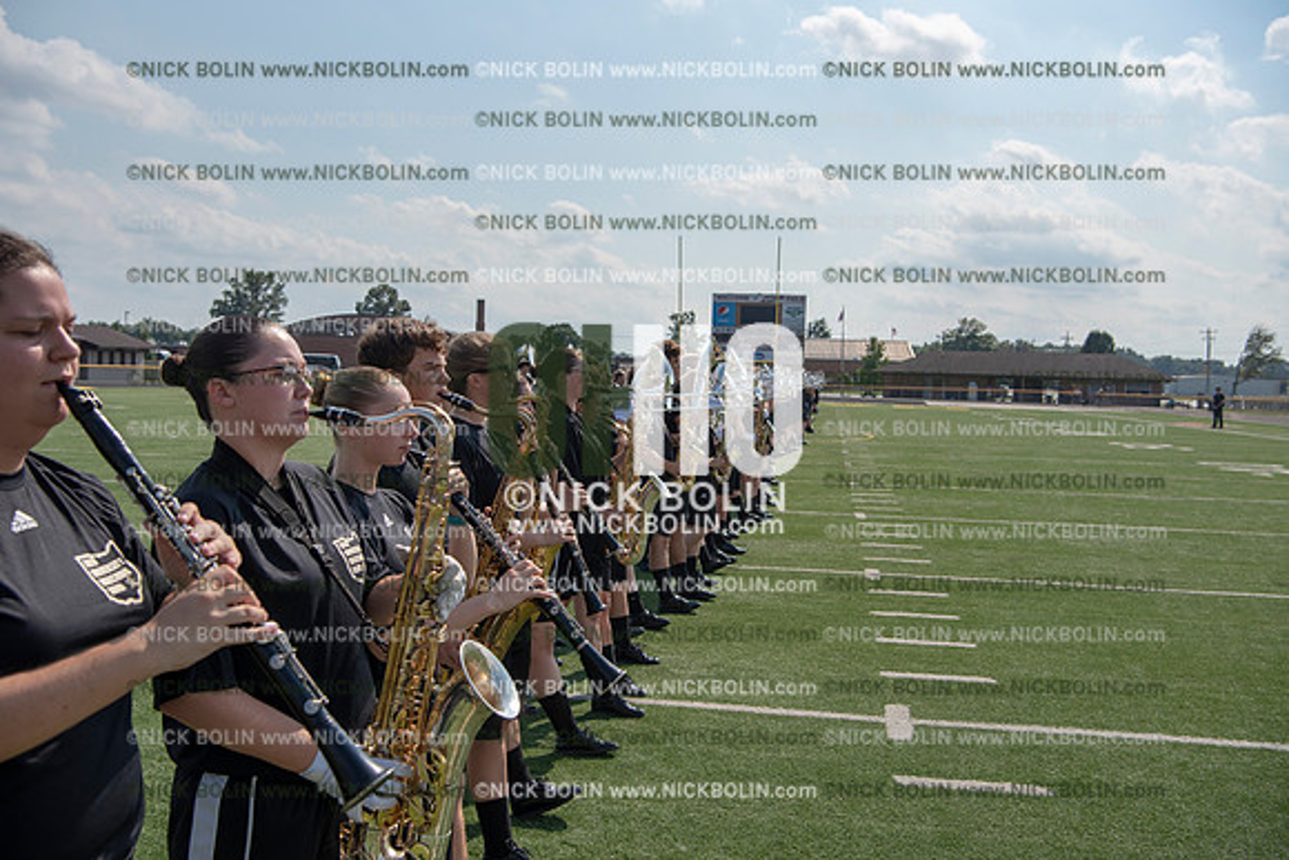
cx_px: 644
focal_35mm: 35
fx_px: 1253
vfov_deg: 37.9
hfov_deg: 54.4
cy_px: 430
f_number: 5.6
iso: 200
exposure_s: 1/2000
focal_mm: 35
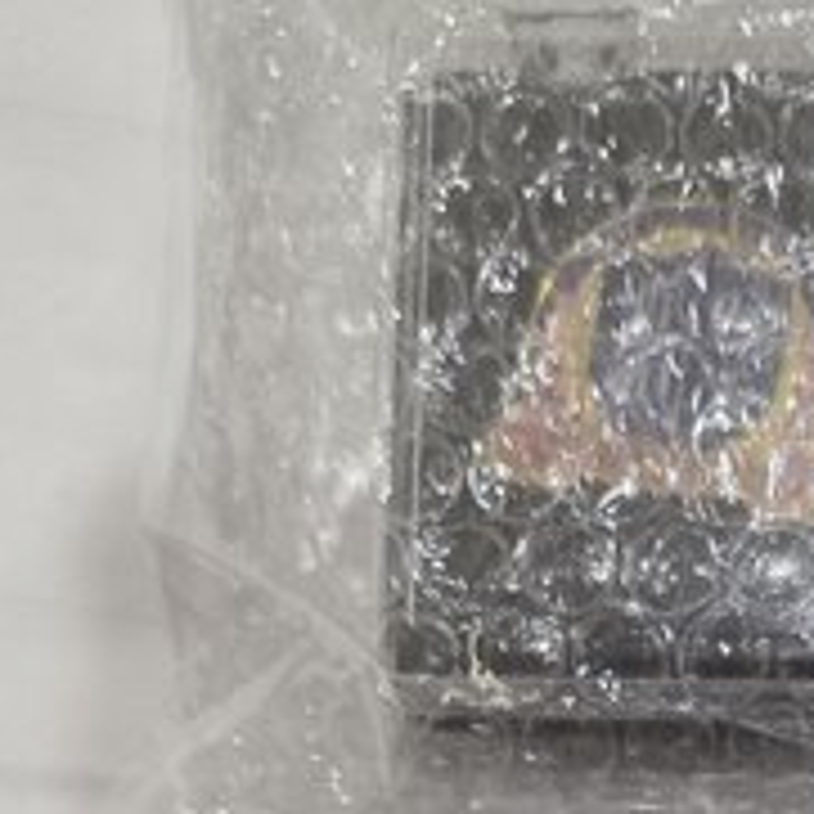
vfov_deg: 25.2
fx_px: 1596
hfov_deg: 27.3
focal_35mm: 60
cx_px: 774
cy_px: 1019
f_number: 1.7
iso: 200
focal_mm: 6.3
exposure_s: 1/120
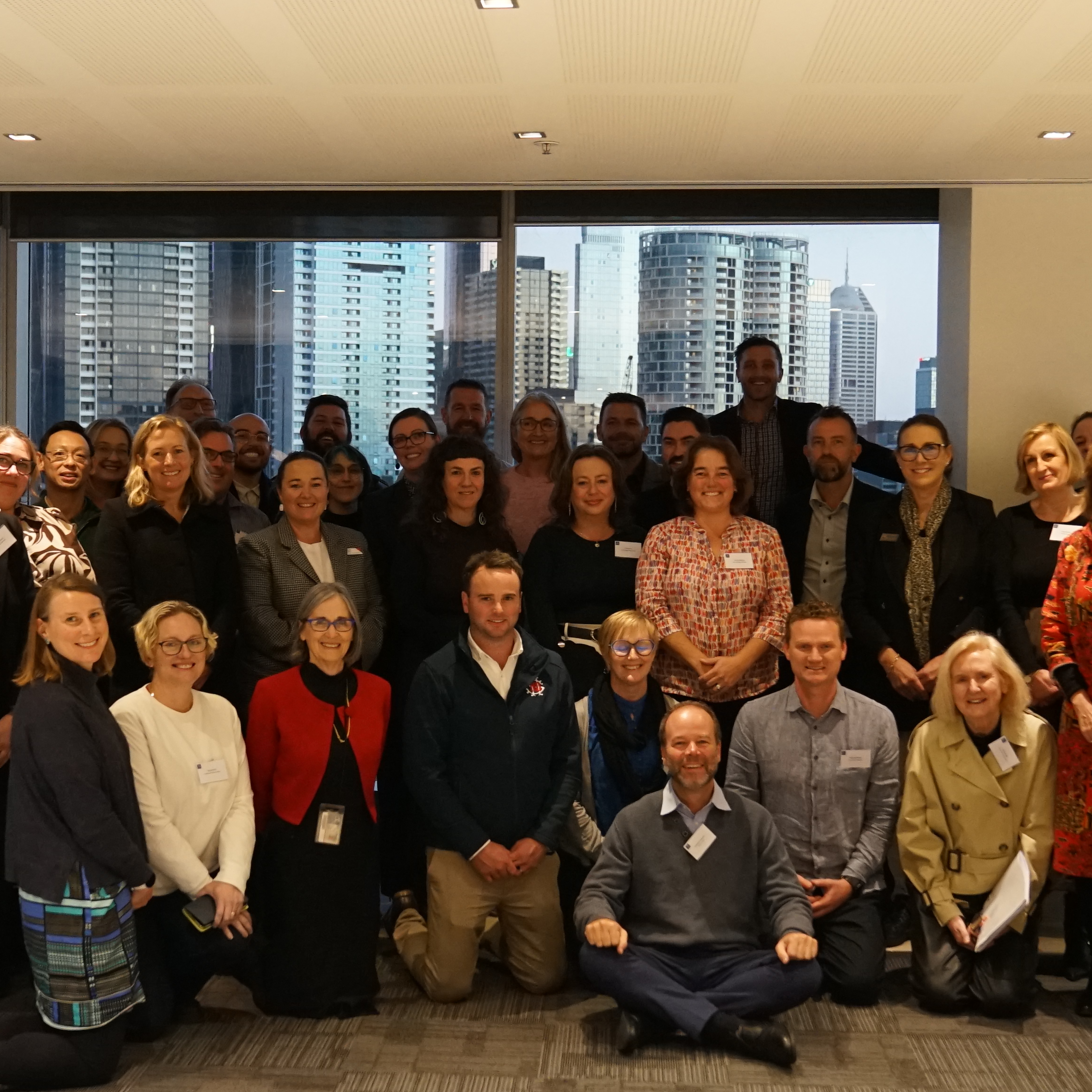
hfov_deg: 32.8
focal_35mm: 52
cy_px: 567
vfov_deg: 32.8
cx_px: 495
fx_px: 1856
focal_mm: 24
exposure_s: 1/160
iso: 2500
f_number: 2.8
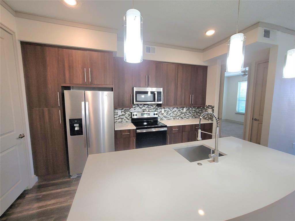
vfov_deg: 89.9
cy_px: 110
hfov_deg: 106.2
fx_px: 111
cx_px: 148
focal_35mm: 13
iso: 160
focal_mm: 2.2
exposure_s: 1/60.2
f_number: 2.2
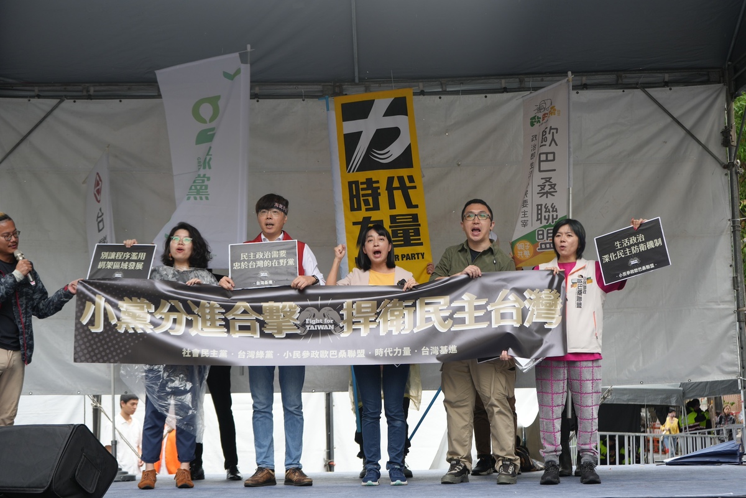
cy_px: 249
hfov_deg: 38.2
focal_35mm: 52
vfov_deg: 26.0
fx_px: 1077
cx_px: 373
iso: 160
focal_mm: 52
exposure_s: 1/160
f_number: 5
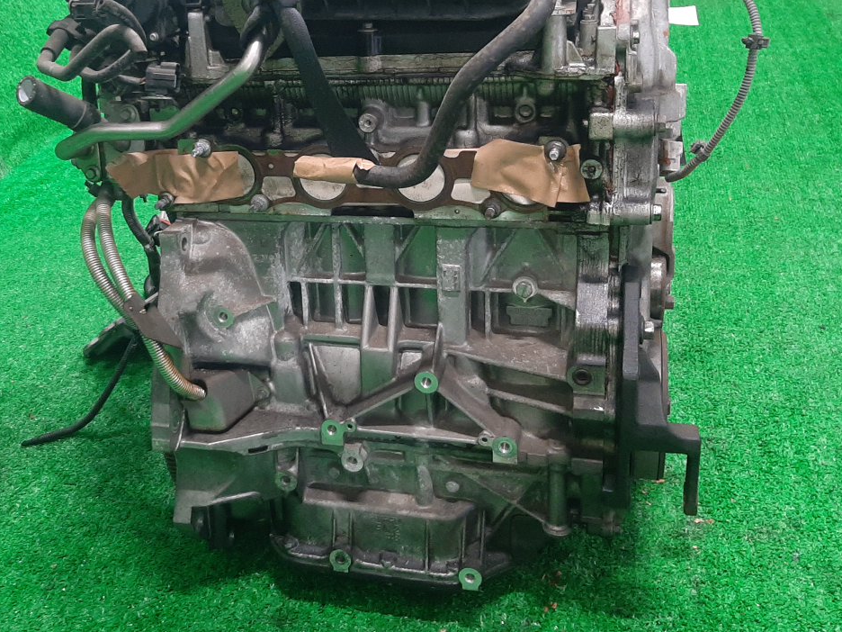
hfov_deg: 46.0
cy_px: 226
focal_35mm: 40
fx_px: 973
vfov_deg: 35.7
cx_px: 271
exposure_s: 1/50
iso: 195
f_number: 1.7
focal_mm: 3.93
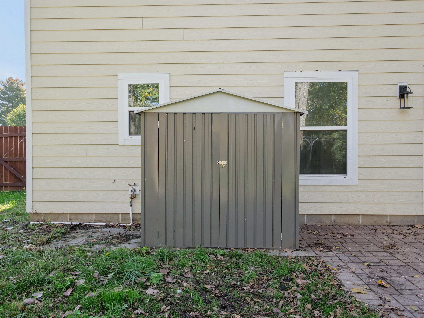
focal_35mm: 28
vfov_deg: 49.7
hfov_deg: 63.4
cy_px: 159
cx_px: 212
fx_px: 343
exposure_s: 1/60
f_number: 8
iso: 250
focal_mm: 14
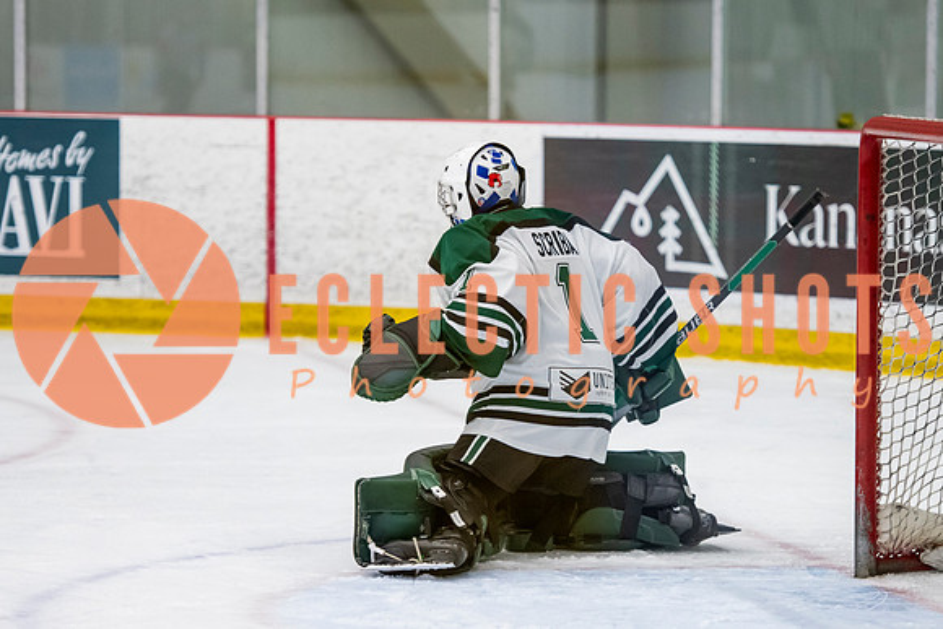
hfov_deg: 10.0
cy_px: 315
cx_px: 499
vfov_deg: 6.7
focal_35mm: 206
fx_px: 5397
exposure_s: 1/640
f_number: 3.2
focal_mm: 130
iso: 2000
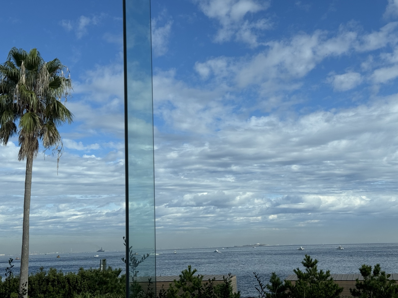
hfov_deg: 39.7
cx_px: 199
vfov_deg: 30.3
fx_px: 552
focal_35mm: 48
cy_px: 149
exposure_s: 1/4608
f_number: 1.78
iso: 64
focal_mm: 6.76
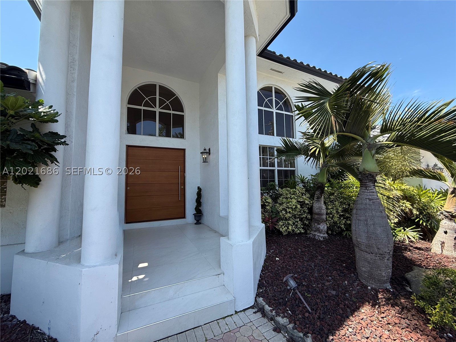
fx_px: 184
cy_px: 171
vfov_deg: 85.7
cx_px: 228
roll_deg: +1.0
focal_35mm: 14
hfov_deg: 102.1
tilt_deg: +4.6
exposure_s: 1/433
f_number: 2.2
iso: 50
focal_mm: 2.22
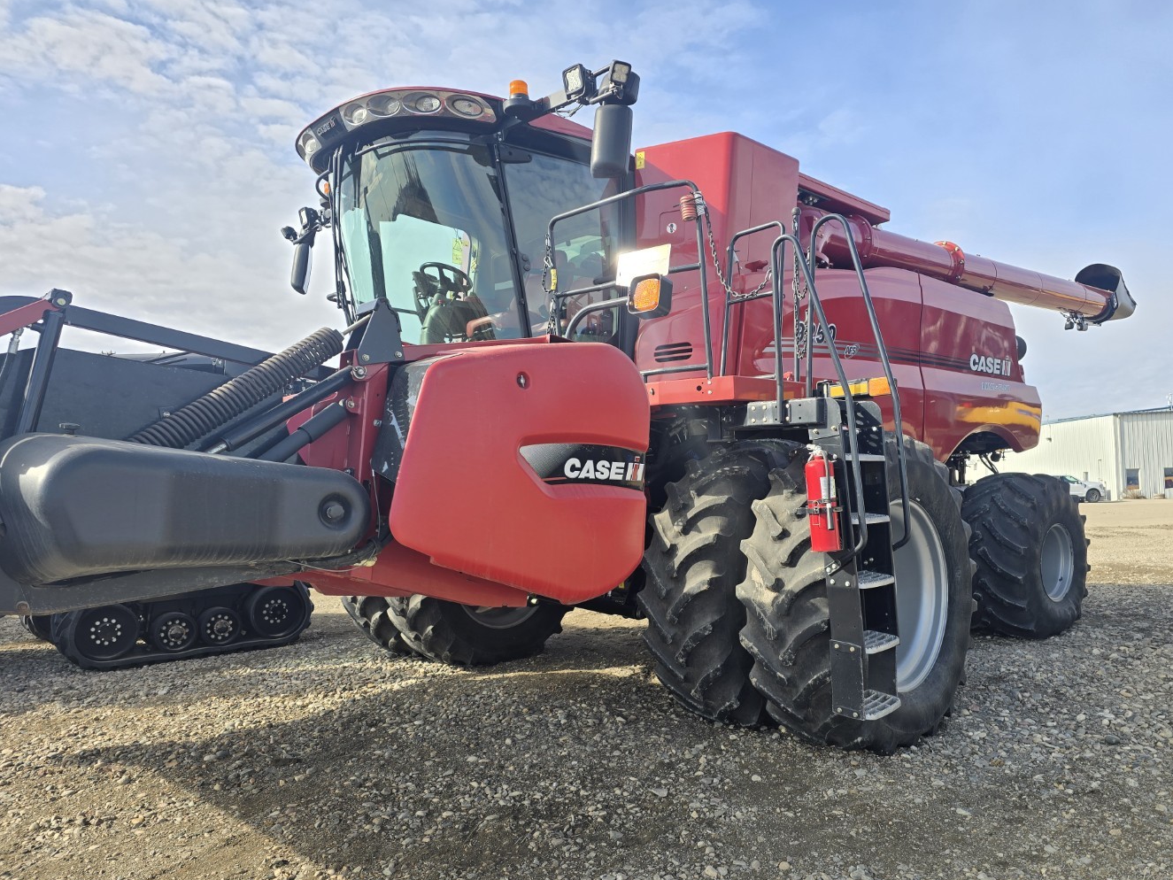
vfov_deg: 54.8
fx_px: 847
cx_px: 637
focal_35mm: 25
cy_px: 475
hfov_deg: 69.3
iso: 12
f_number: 1.7
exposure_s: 1/426
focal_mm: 6.3
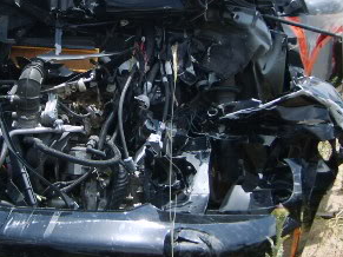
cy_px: 101
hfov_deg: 25.1
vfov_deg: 19.1
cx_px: 87
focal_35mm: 77
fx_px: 763
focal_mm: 5.8
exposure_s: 1/500
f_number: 2.8
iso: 50
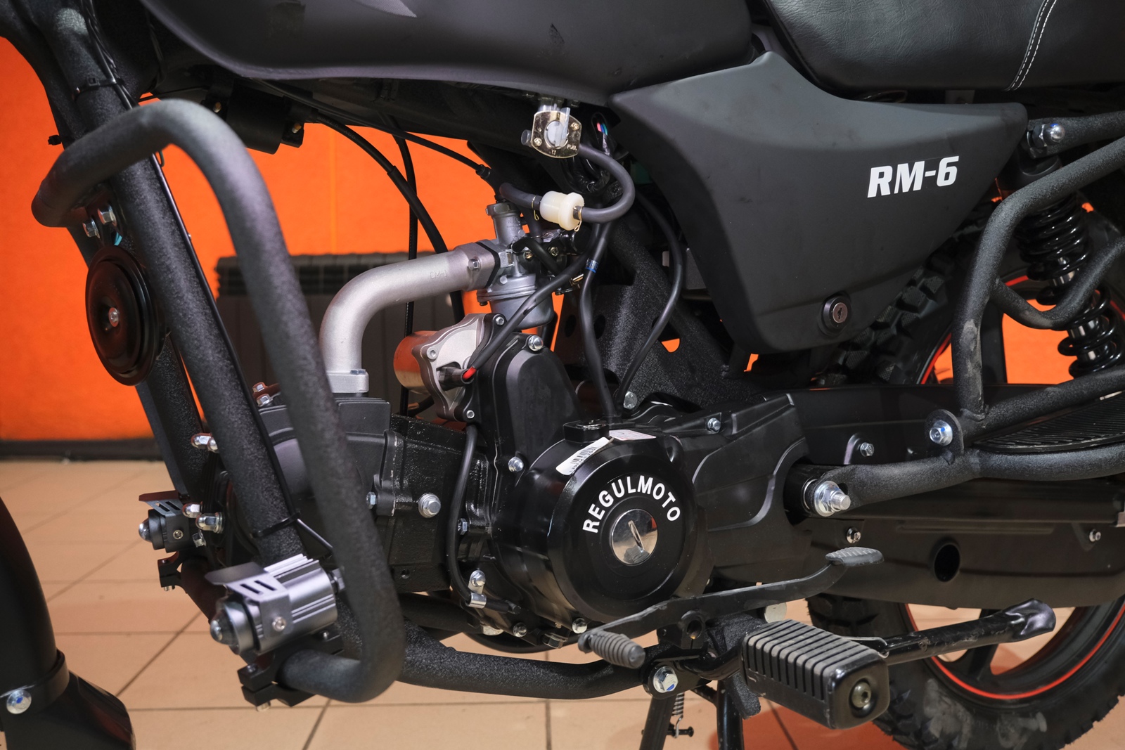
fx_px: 938
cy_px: 375
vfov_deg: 43.6
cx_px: 562
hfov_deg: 61.9
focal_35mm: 30
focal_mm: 20.2
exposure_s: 1/100
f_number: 4
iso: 1600
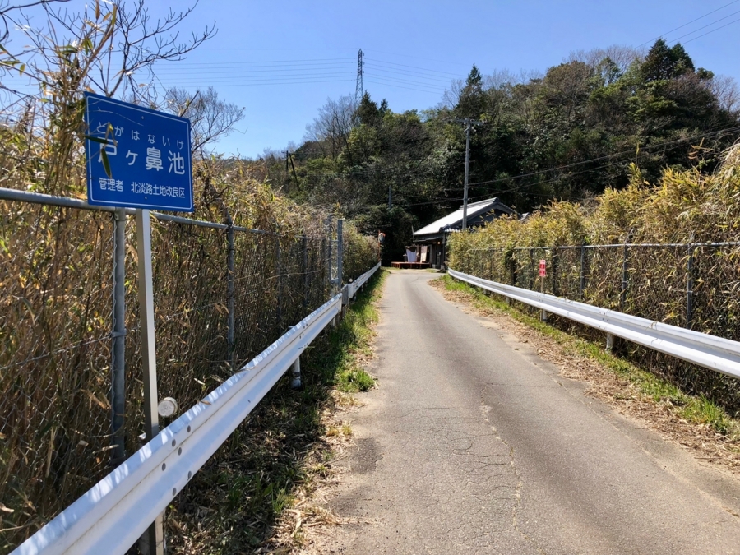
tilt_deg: -2.5
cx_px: 370
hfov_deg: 63.4
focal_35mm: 28
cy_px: 278
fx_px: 599
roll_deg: -1.4
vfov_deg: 49.7
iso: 20
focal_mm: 4
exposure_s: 1/1779
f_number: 1.8
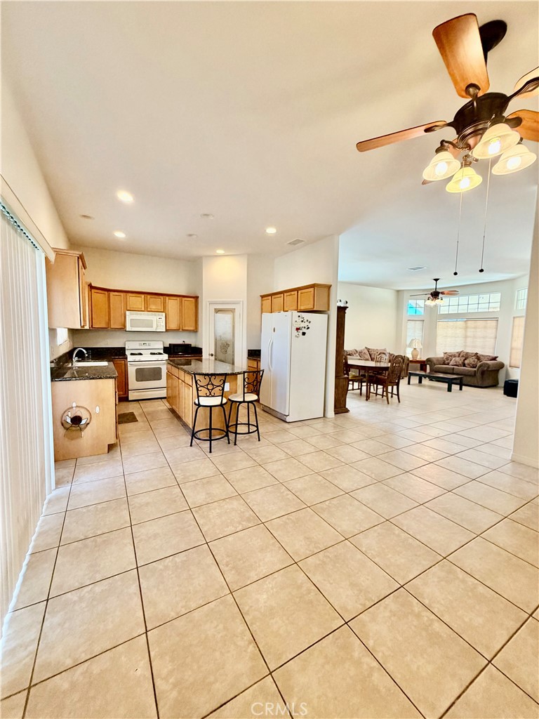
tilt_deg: -4.8
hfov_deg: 85.7
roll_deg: -1.1
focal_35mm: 14
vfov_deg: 102.1
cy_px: 360
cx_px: 270
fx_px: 291
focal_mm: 2.22
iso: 250
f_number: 2.2
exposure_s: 1/60
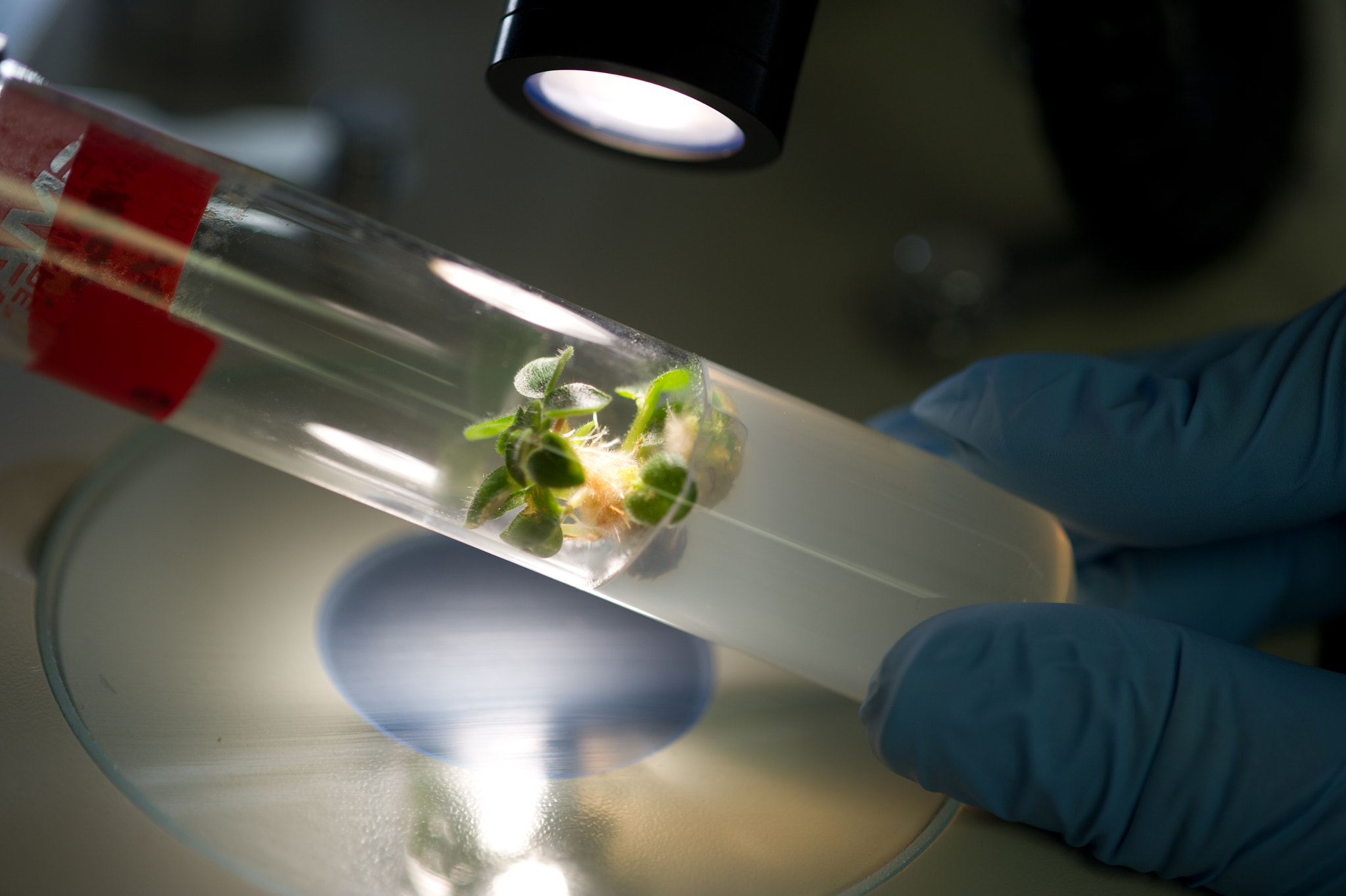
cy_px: 448
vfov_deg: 13.0
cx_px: 673
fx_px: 3923
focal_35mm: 105
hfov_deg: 19.5
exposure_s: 1/100
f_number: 4
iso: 200
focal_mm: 105
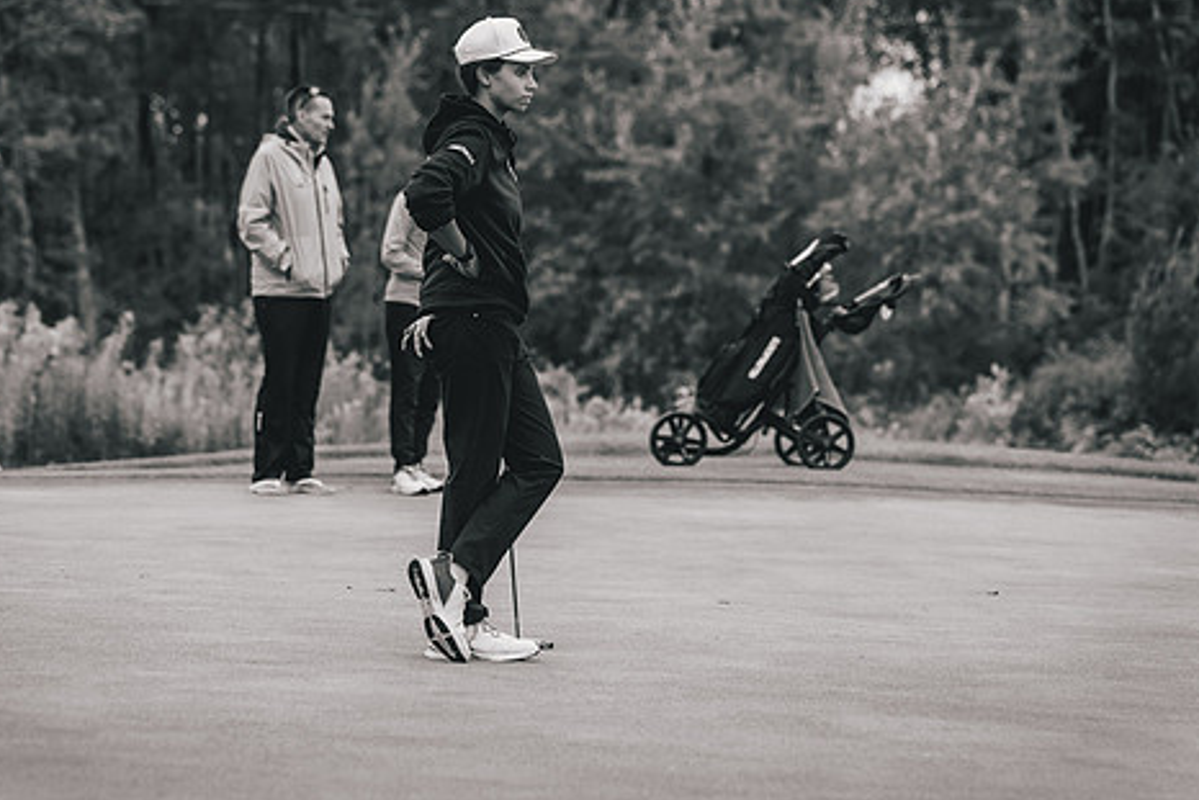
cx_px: 543
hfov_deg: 15.0
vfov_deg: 10.0
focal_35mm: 137
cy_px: 338
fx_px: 4564
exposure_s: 1/800
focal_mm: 110
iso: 800
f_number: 3.5
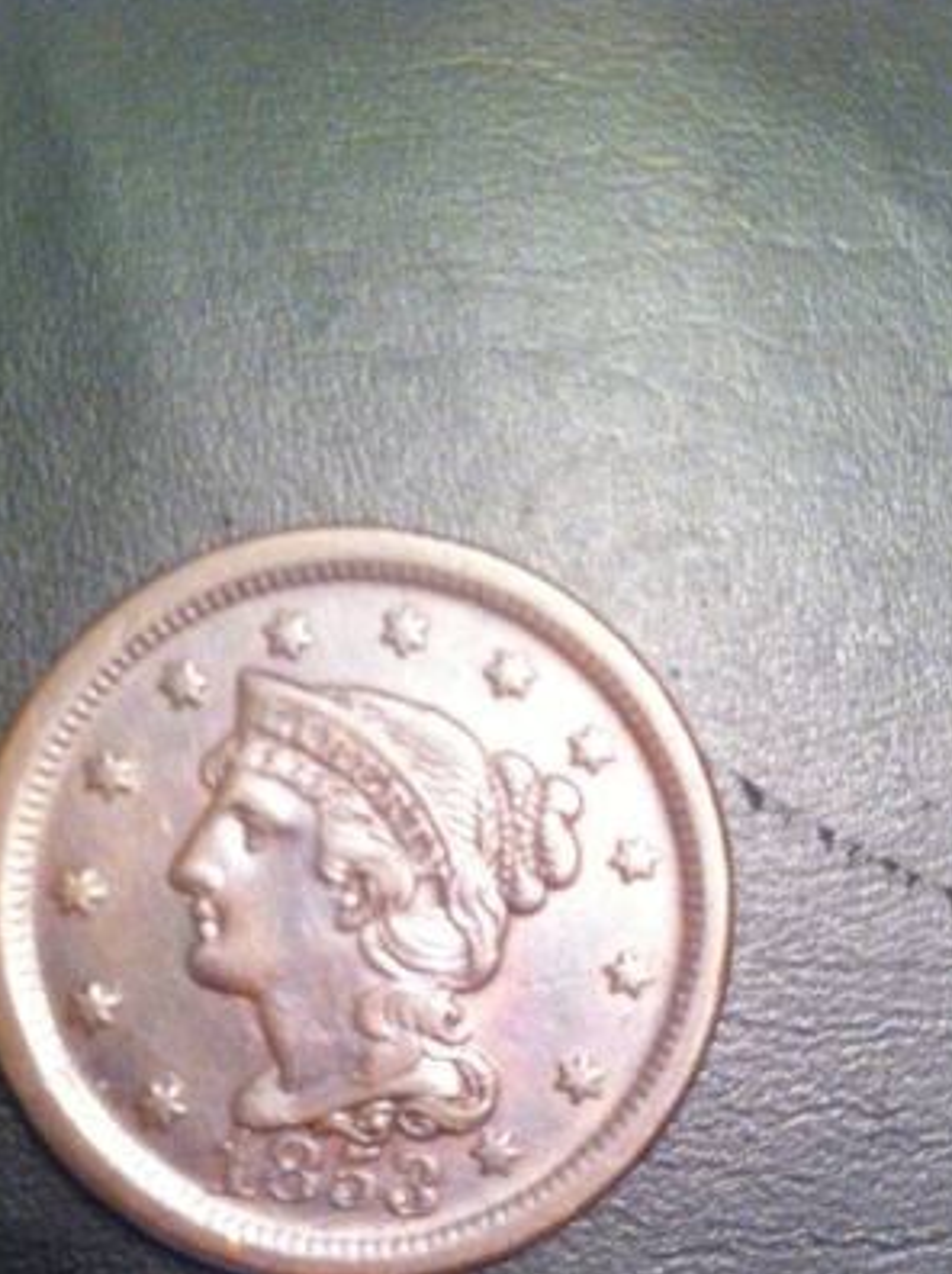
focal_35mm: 53
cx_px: 482
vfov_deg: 35.4
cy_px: 956
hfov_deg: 27.5
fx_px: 1948
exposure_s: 1/15
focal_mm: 3.85
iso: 320
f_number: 2.8
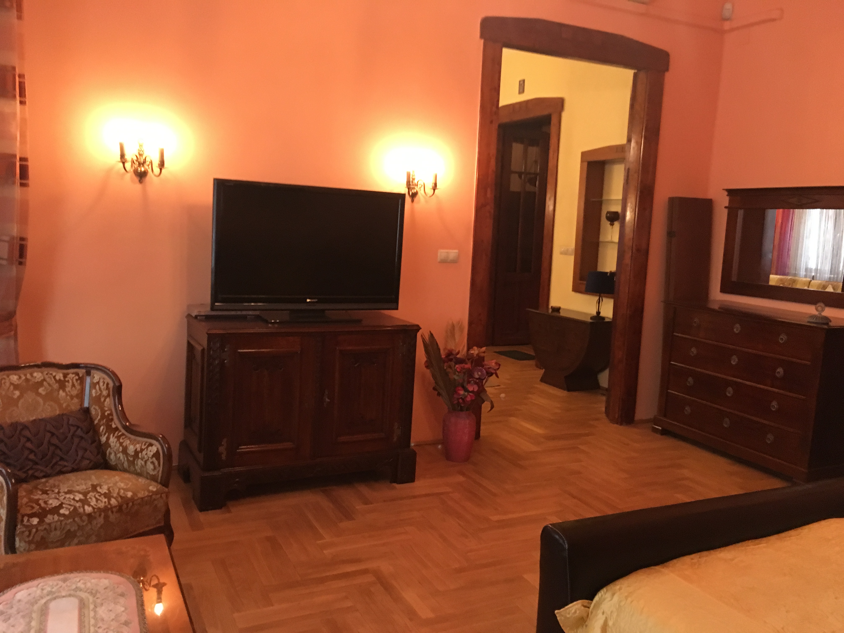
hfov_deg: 61.7
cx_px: 422
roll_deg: -2.9
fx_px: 707
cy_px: 316
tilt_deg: -5.2
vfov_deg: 48.2
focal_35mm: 29
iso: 200
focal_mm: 4.15
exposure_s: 1/17
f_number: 2.2
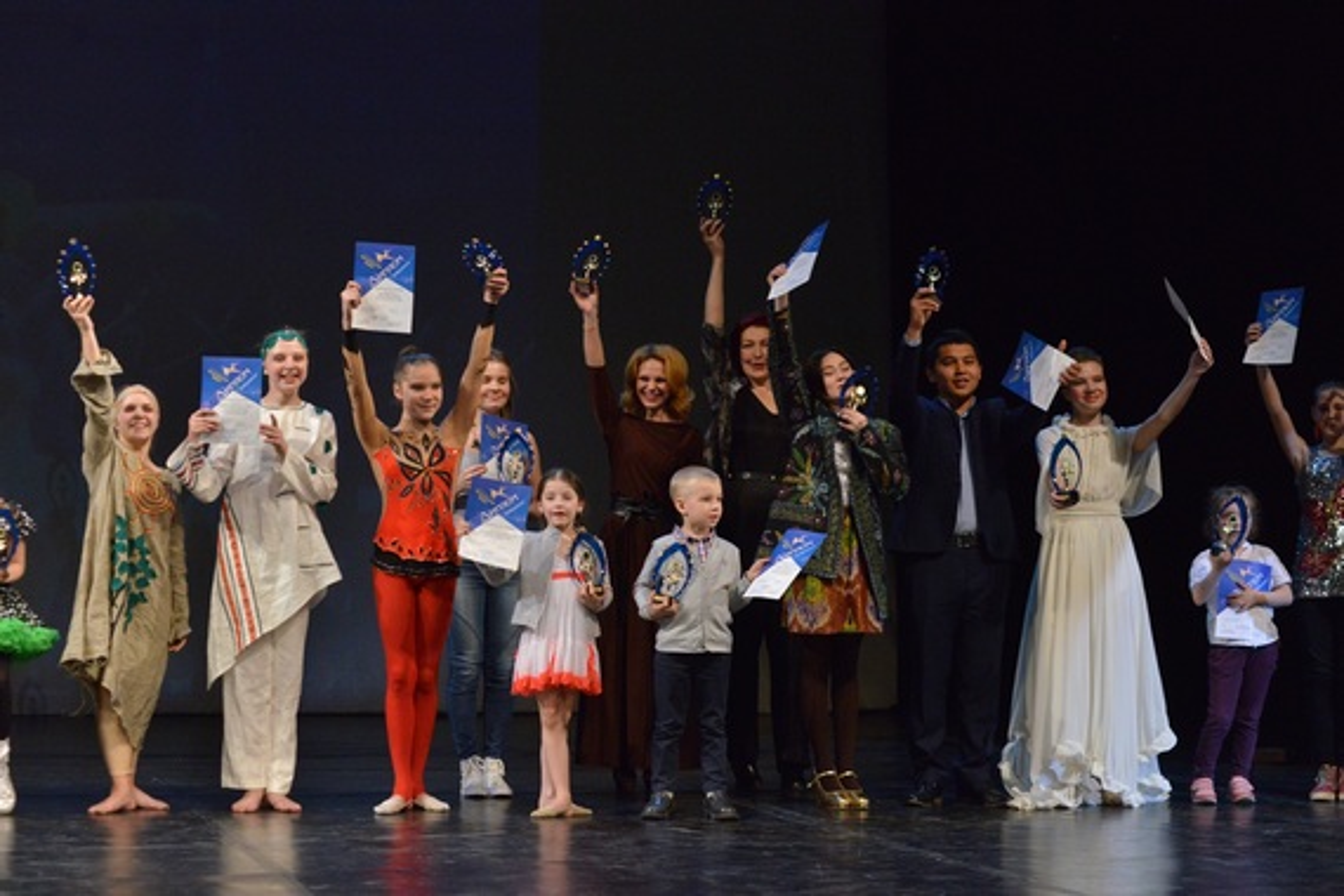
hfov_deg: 25.4
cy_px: 448
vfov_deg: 17.1
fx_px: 2986
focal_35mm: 80
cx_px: 672
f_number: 5
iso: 3200
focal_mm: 80
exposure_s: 1/640
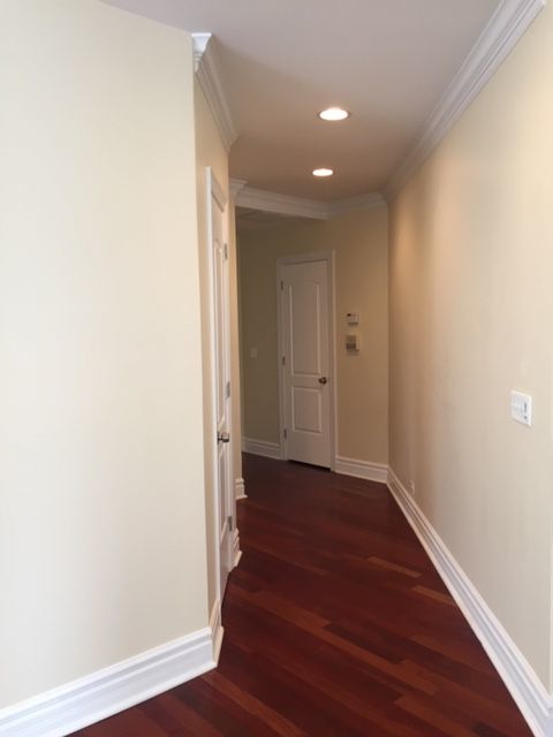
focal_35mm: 29
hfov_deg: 48.2
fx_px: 618
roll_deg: +0.7
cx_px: 276
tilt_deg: -3.0
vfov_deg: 61.7
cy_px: 368
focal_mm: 4.15
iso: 80
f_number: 2.2
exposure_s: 1/30
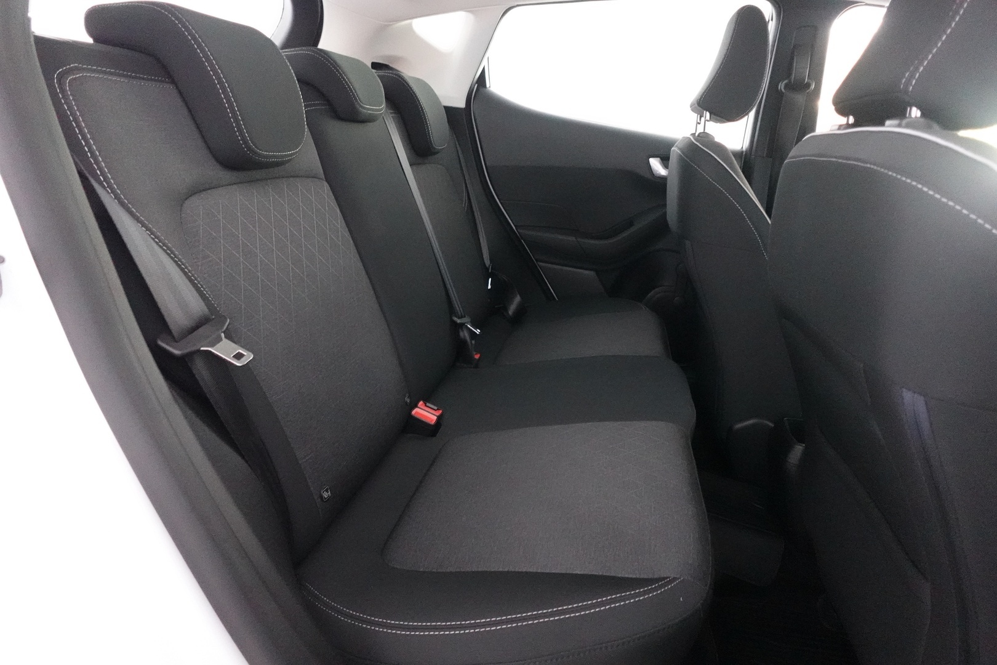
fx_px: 554
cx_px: 498
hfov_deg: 84.0
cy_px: 332
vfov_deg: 61.9
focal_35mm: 20
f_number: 2
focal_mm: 7.6
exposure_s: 1/80
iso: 5000
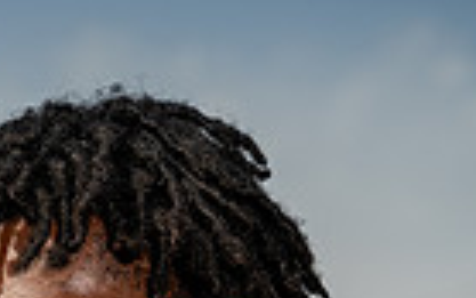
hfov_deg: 10.2
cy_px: 706
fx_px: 2660
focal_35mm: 205
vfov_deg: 6.1
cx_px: 82
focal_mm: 62
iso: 100
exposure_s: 1/1250
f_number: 4.5
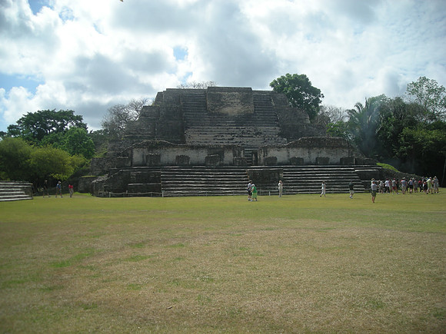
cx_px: 223
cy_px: 167
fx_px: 451
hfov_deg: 52.6
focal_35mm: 35
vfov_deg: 40.7
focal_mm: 5.7
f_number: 5.7
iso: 50
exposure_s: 1/393
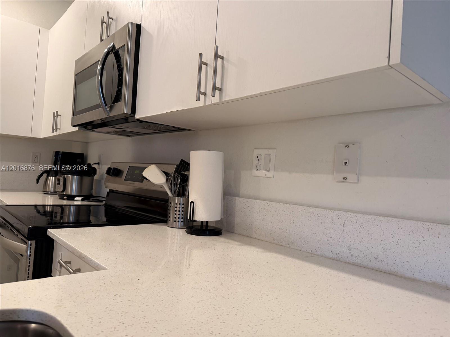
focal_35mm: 24
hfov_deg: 71.6
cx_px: 225
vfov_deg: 56.8
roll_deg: -2.6
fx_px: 312
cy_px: 168
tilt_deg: +1.9
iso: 200
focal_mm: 6.76
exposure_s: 1/120
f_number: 1.78
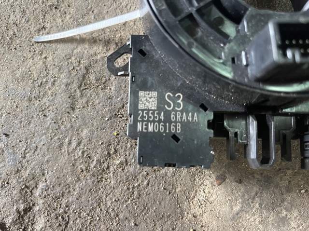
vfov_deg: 54.8
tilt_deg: -84.9
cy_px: 116
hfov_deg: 69.4
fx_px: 223
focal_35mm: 25
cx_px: 154
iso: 400
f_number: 1.6
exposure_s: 1/50
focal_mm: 5.1
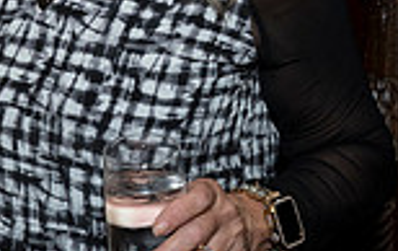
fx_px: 1457
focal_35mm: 134
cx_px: 16
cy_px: -126
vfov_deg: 9.6
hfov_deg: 15.3
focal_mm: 35
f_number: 5.6
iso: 800
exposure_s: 1/125
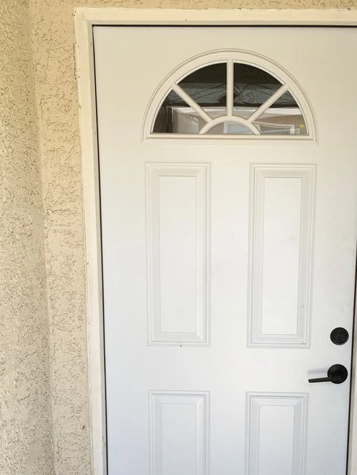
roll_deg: -0.7
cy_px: 312
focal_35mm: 45
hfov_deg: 31.9
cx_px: 235
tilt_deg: -10.8
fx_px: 619
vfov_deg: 41.6
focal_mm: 4.15
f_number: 2.2
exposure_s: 1/131
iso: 25
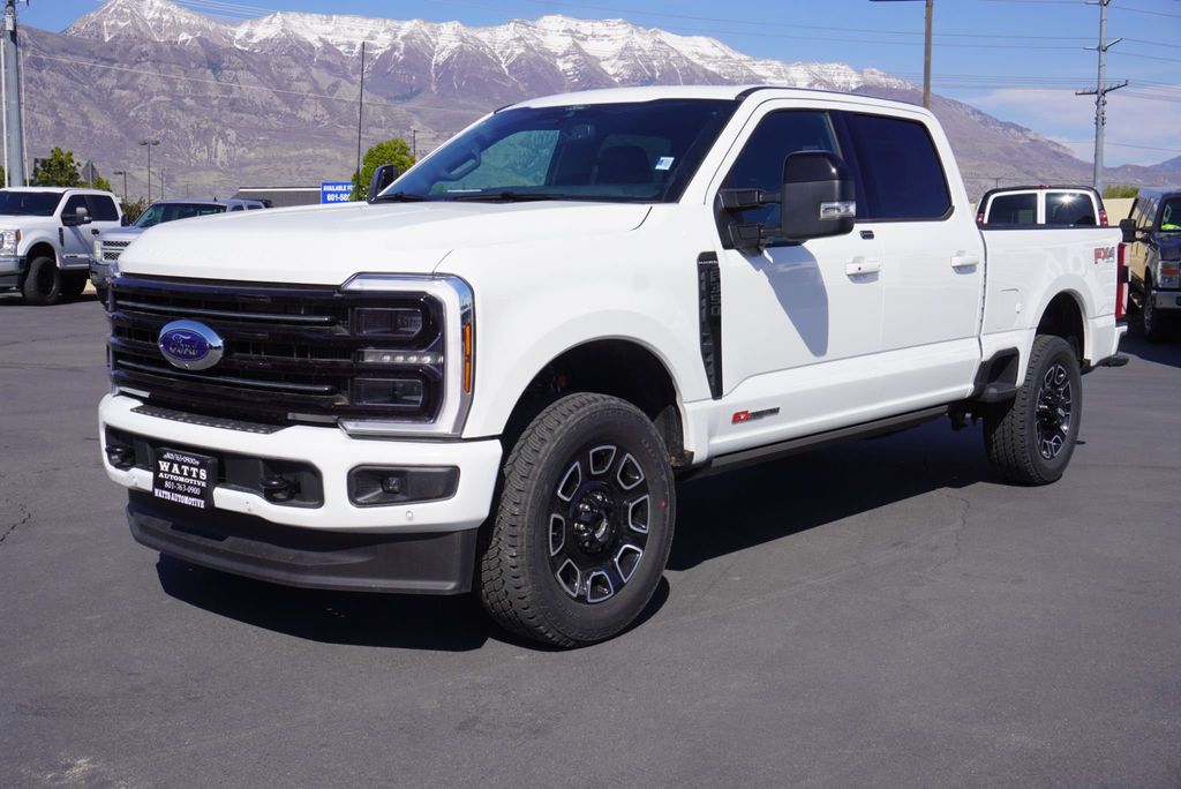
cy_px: 394
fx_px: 1329
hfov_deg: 47.9
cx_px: 590
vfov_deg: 33.1
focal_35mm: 40
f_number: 11
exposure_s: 1/200
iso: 100
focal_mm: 27
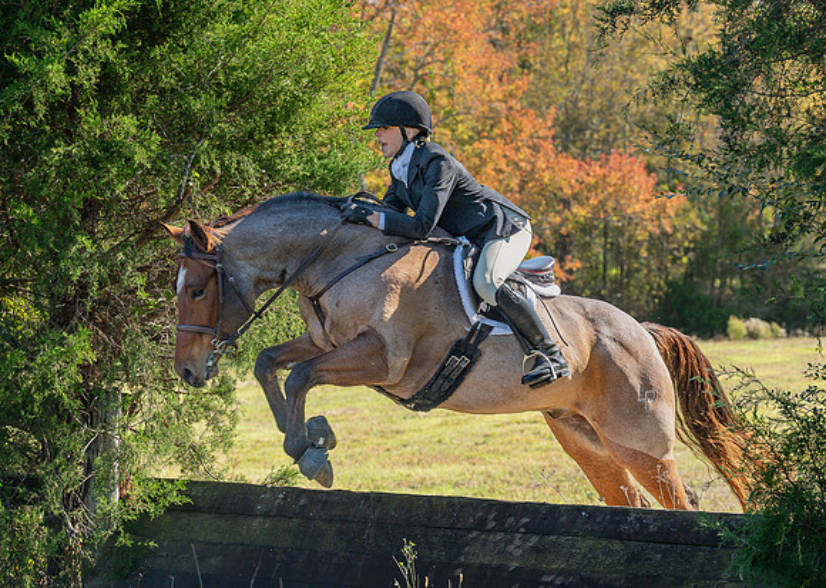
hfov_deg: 21.8
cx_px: 464
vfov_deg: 15.6
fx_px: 2146
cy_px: 220
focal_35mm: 92
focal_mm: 70
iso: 500
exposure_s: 1/640
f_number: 4
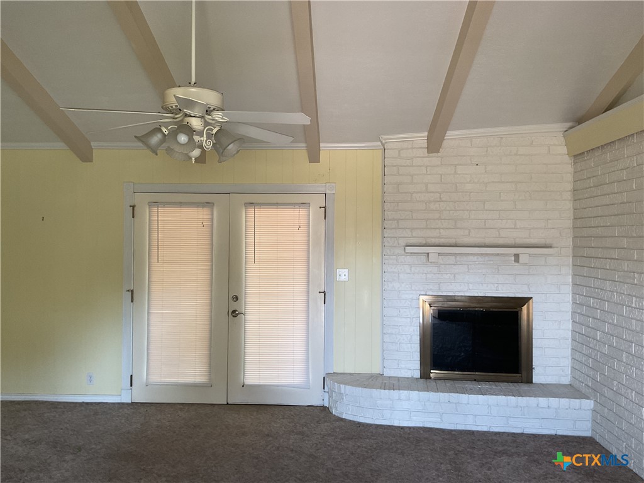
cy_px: 242
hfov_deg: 61.7
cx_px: 322
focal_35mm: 29
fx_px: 540
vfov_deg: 48.2
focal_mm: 3
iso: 80
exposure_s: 1/60
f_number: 1.8
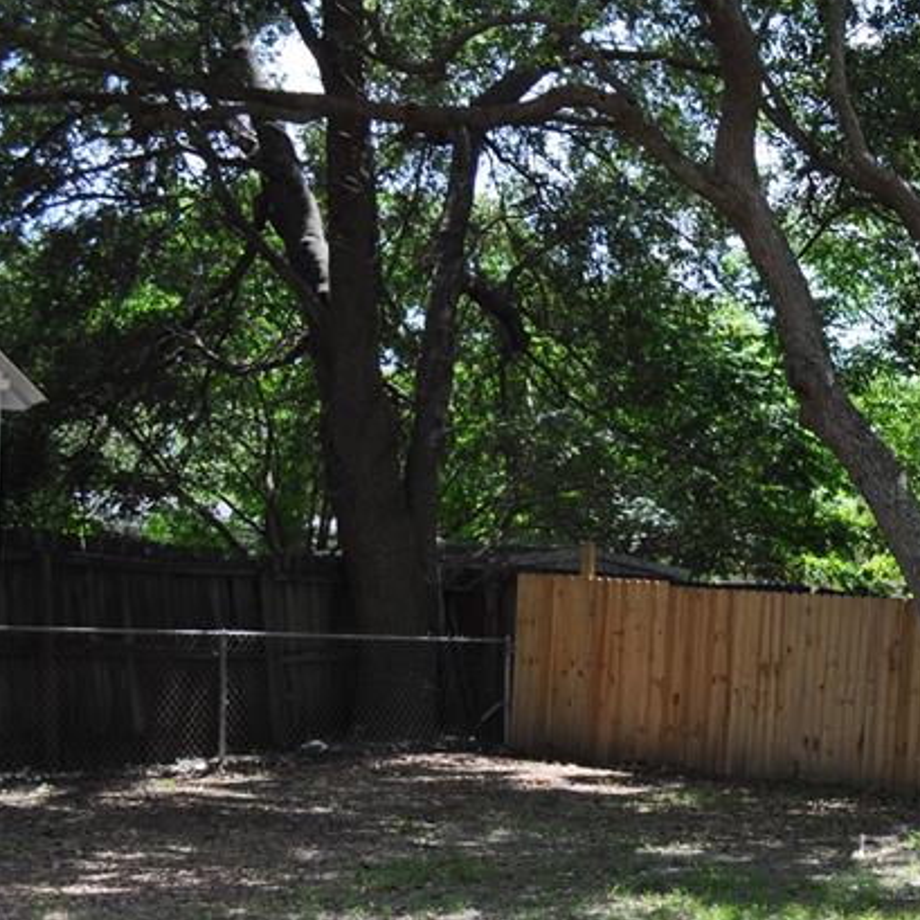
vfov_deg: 24.2
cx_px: 1110
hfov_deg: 22.6
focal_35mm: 70
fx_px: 2105
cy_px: 751
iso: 200
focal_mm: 22
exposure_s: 1/160
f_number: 6.3
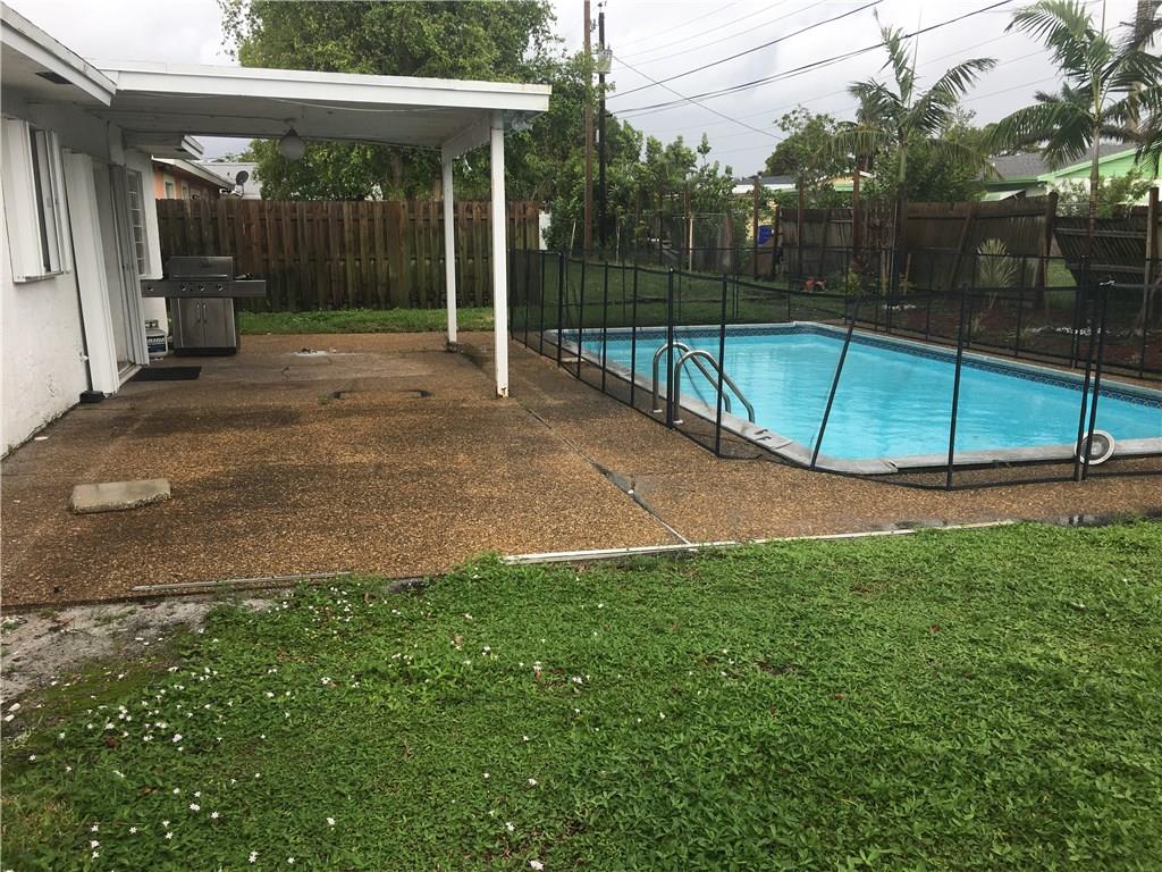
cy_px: 436
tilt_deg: -10.7
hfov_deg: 61.7
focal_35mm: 29
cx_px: 581
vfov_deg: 48.2
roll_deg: +0.9
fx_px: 973
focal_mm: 4.15
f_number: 2.2
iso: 25
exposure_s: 1/523
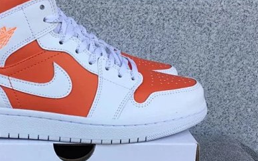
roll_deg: -0.7
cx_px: 70
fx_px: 380
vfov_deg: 23.8
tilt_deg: -20.1
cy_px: 114
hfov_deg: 36.8
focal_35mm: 54
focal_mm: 3.3
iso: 25
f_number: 2.4
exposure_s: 1/494
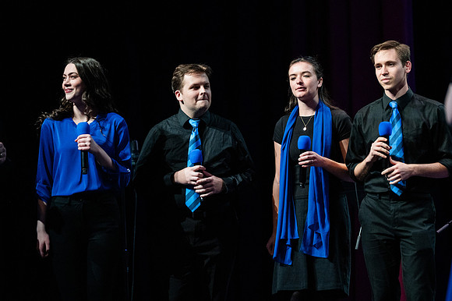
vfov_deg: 6.9
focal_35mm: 200
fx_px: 2510
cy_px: 150
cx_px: 226
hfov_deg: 10.3
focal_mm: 200
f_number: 2.8
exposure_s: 1/400
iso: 6400
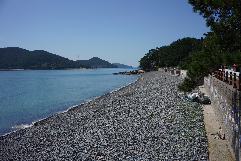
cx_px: 120
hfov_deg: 54.4
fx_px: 234
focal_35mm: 35
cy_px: 80
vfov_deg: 37.9
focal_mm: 35
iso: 100
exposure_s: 1/125
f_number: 16
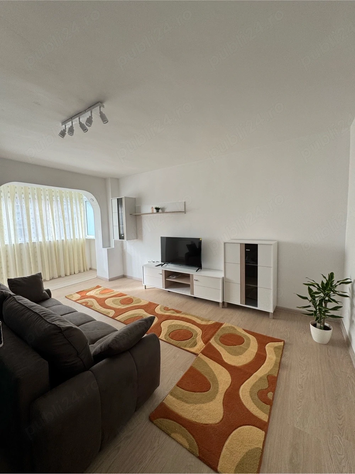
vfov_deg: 102.1
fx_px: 191
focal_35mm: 14
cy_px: 237
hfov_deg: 85.7
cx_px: 178
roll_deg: +1.4
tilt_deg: -4.5
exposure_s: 1/99
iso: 80
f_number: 2.2
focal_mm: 2.22
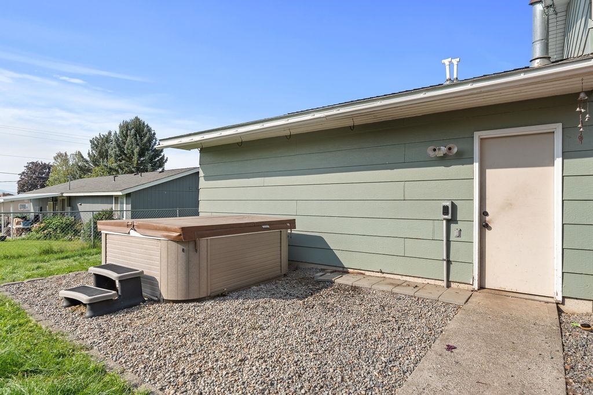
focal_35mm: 20
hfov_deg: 84.0
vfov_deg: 61.9
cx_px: 296
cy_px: 198
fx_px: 329
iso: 100
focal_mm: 20
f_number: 8
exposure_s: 1/40
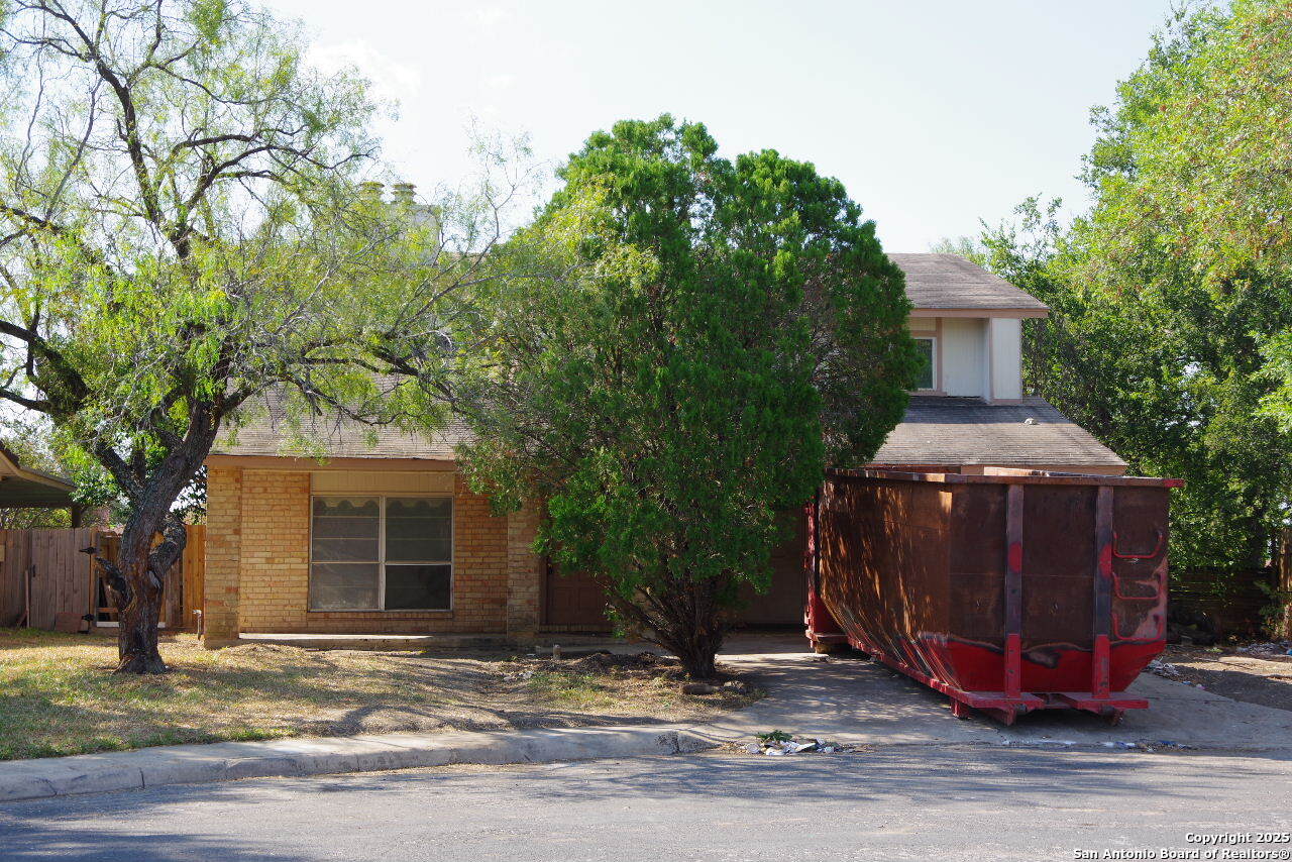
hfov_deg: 36.9
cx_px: 646
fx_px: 1938
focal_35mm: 54
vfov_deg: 25.1
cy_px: 431
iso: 200
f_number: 8
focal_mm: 36
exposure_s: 1/125
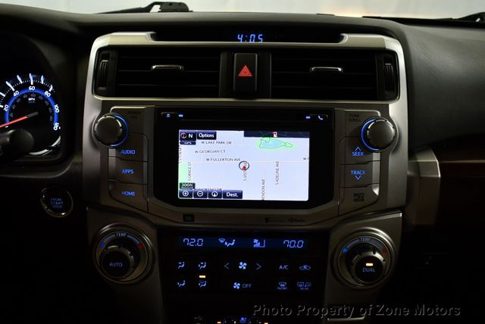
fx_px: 485
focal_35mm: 36
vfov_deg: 36.9
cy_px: 162
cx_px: 242
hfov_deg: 53.1
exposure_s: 1/125
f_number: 3.5
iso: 1400
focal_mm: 18
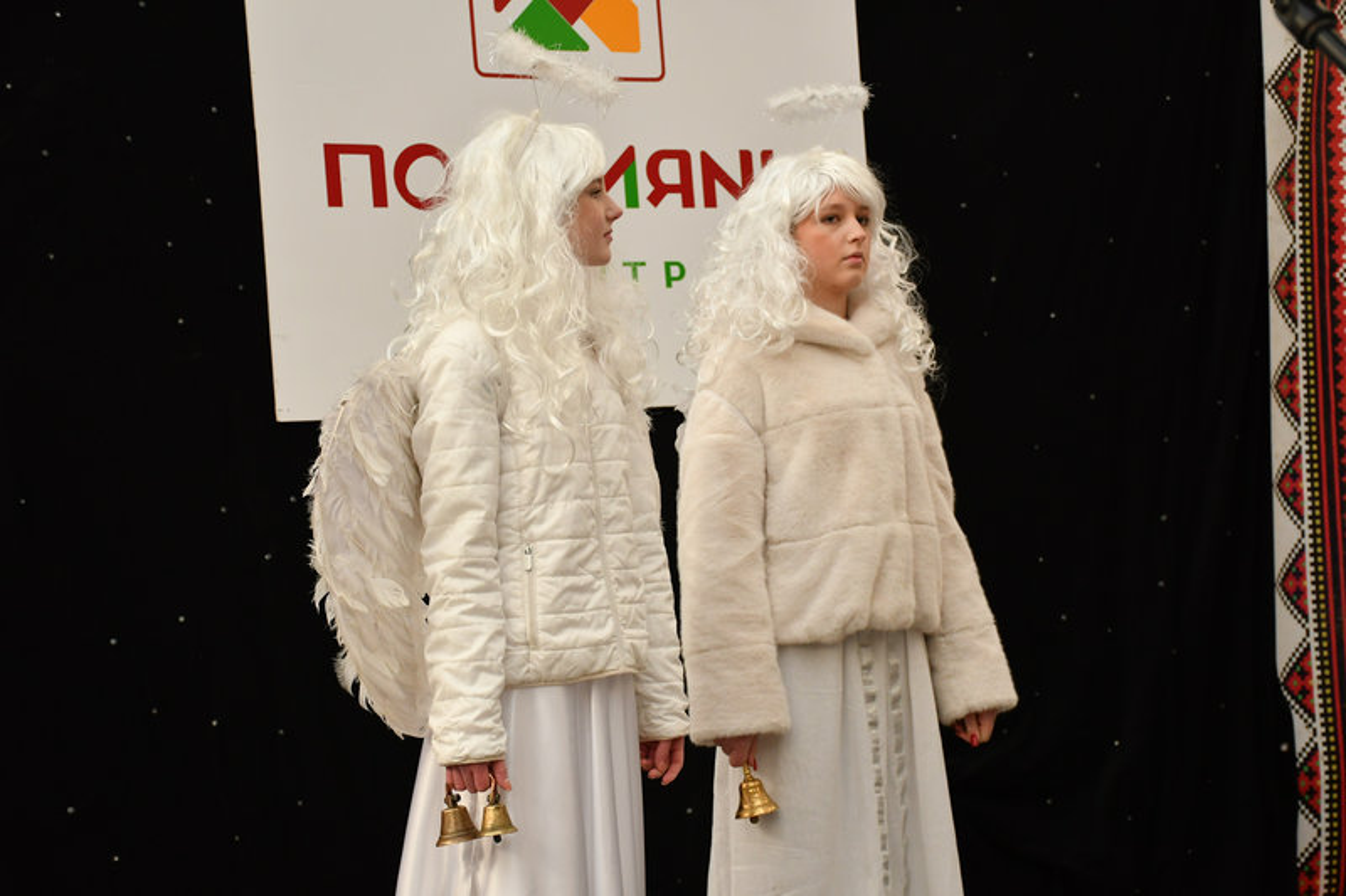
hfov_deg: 30.1
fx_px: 2504
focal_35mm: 67
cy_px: 448
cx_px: 673
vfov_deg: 20.3
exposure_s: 1/250
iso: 1250
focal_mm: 45
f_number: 4.5
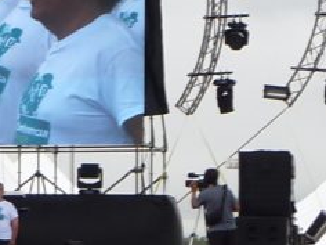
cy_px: 238
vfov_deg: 5.2
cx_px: -182
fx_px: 2665
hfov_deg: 6.9
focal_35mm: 283
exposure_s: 1/60
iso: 80
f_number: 3.8
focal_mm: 7.9
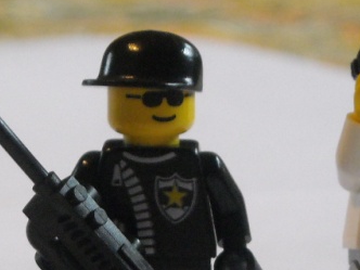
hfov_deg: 7.8
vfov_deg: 5.9
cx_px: 121
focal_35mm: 253
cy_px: 233
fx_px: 2631
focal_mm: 17.1
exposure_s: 1/100
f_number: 4.7
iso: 400
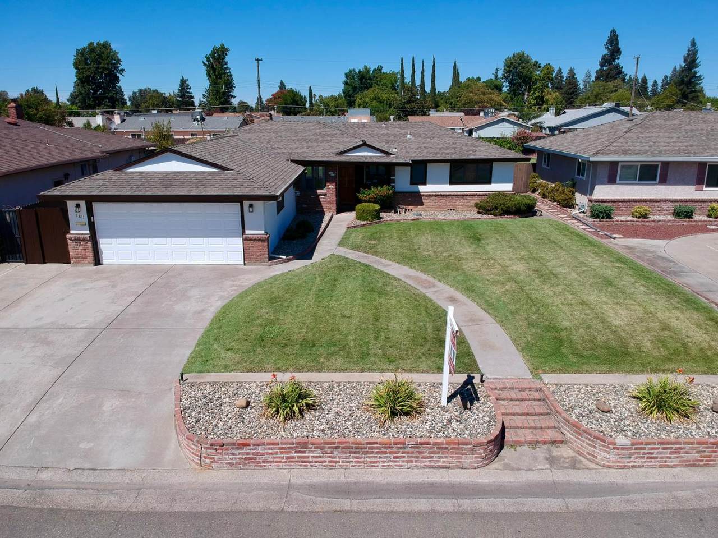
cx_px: 359
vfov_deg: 54.8
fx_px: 518
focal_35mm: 25
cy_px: 269
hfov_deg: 69.4
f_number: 2.6
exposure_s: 1/1600
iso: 100
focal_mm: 4.49
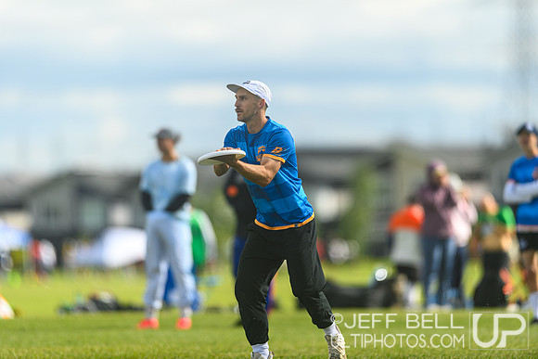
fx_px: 5979
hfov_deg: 5.2
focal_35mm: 400
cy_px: 180
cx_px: 269
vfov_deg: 3.4
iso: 100
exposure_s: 1/1600
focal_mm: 400
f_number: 3.2
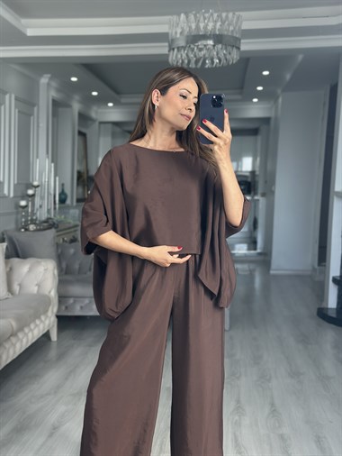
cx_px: 171
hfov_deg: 30.3
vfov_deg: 39.6
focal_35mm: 48
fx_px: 632
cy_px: 228
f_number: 1.78
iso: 100
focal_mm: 6.86
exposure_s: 1/141
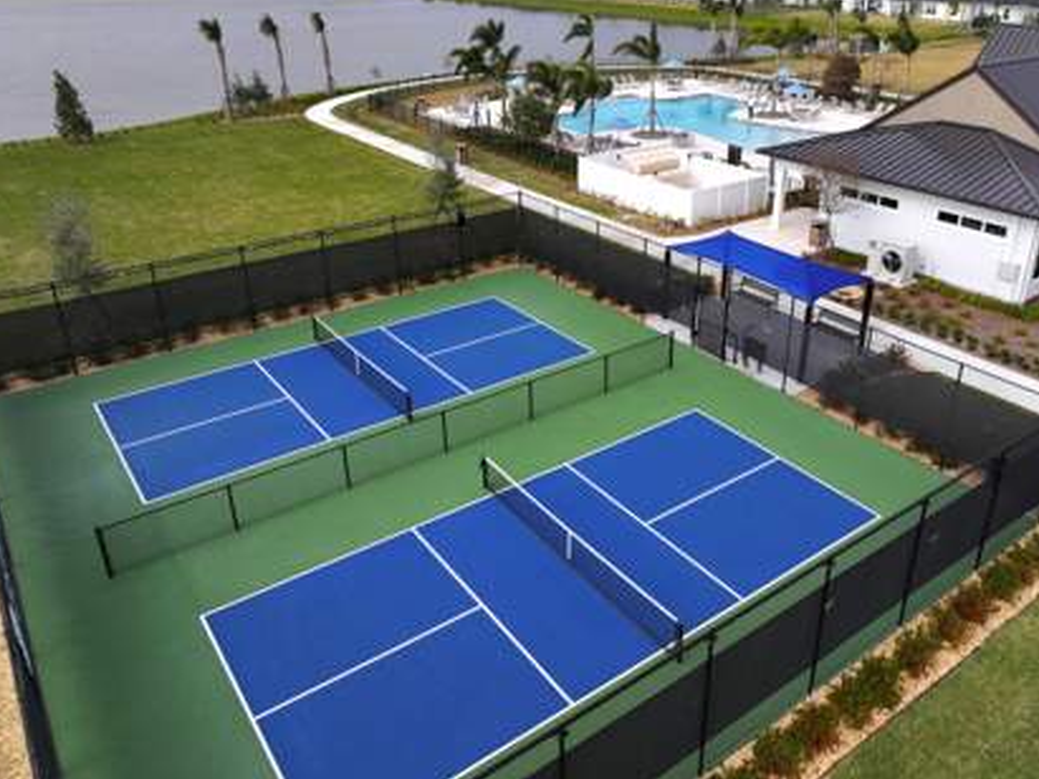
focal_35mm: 28
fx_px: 840
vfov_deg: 49.6
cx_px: 576
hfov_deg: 63.3
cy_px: 345
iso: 100
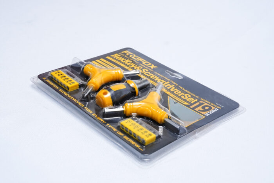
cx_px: 137
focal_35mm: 65
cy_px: 92
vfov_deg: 21.0
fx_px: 495
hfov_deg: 30.9
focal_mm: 65
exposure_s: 1/160
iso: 3200
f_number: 10
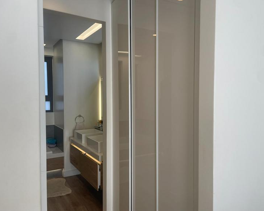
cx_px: 142
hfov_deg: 62.1
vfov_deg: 51.5
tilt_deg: -1.6
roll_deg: +0.0
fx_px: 219
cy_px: 103
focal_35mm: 28
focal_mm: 4.2
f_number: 1.6
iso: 32
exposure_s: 1/121
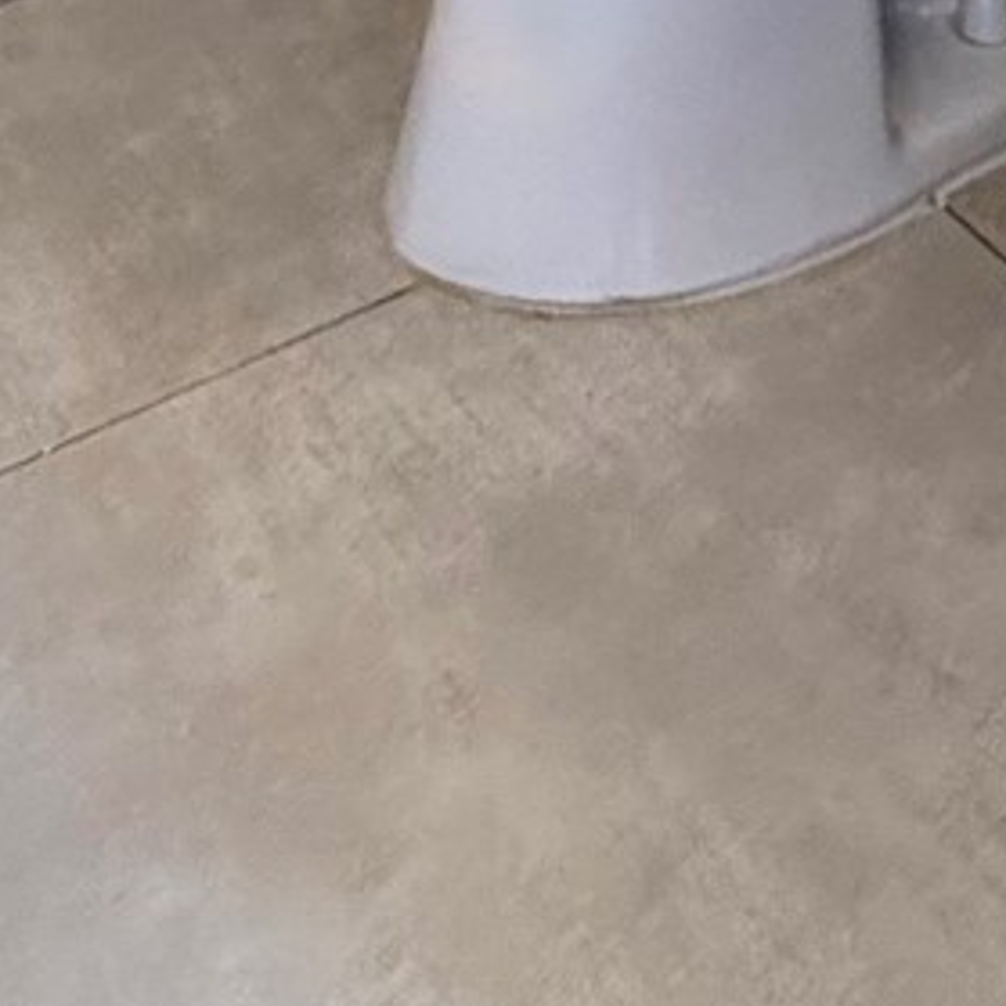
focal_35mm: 71
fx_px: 2334
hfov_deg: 24.3
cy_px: -1334
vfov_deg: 15.3
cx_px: 537
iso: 250
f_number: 2.2
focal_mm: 2.22
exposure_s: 1/120
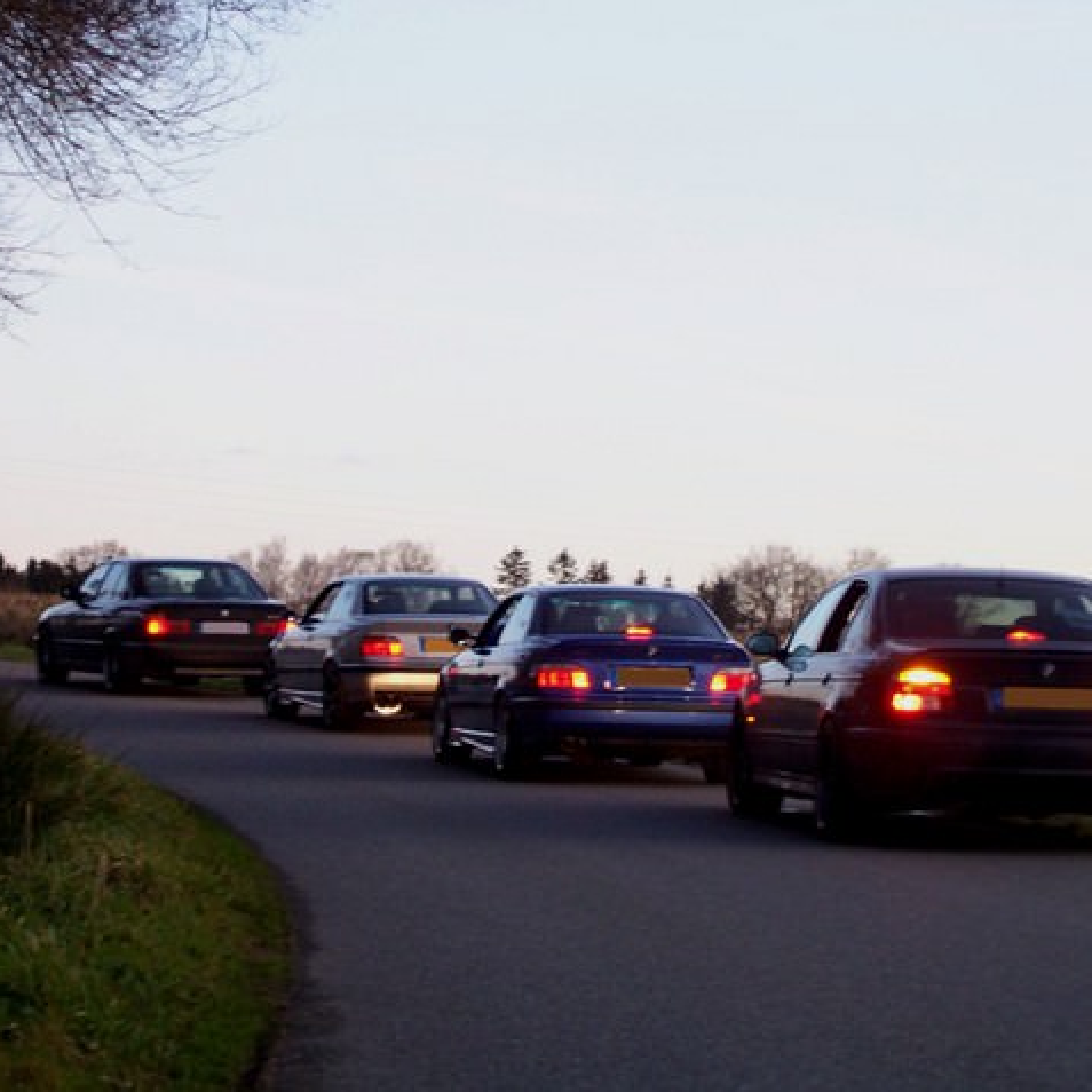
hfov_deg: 14.4
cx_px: 634
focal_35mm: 121
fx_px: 4319
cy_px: 545
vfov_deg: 14.4
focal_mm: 17.5
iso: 140
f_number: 4
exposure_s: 1/60
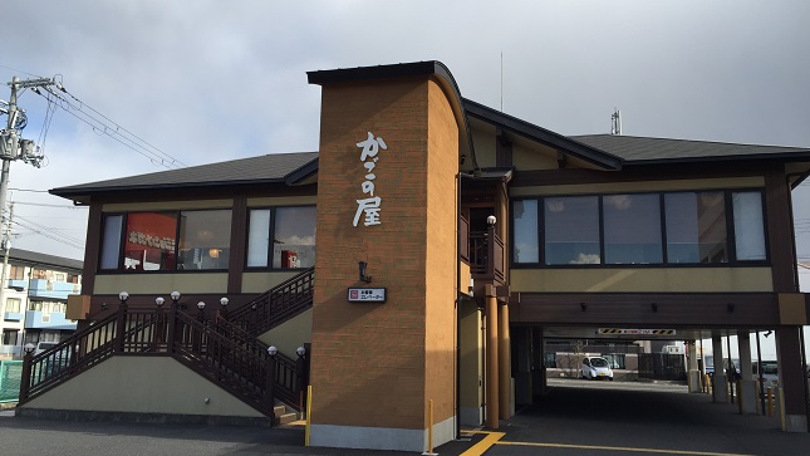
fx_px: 687
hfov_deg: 61.0
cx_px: 408
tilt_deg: +9.7
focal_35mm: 32
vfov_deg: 36.7
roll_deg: -1.1
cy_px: 229
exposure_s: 1/1014
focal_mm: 4.15
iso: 32
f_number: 2.2
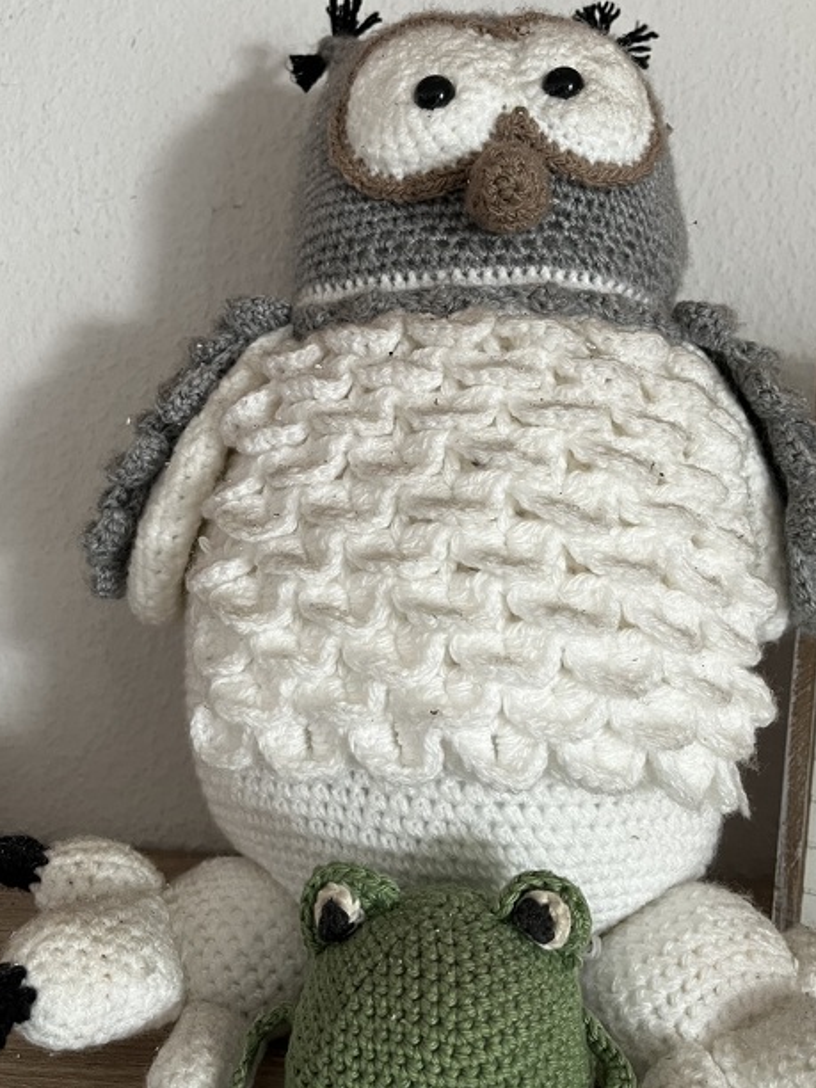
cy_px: 480
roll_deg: -2.5
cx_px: 391
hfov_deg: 41.8
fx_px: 1069
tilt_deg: +1.7
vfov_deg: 53.8
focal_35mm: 34
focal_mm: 5.1
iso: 200
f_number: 1.6
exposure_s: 1/50
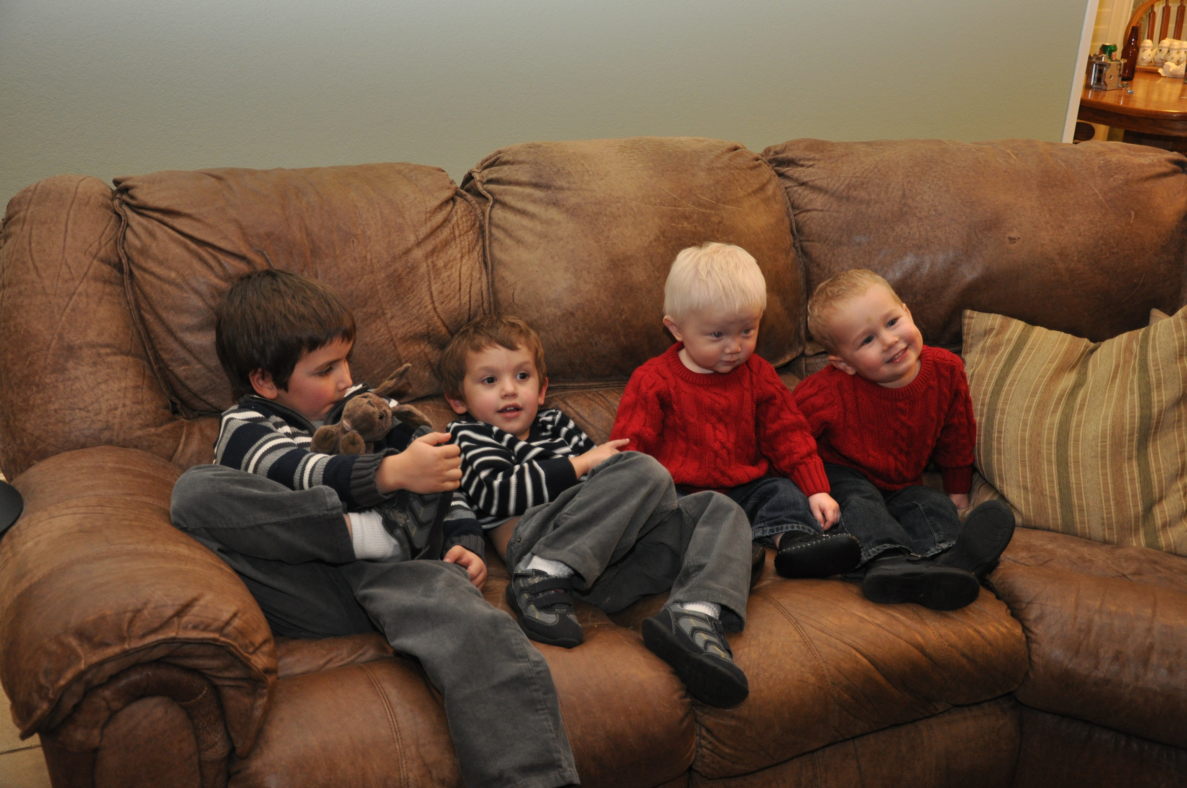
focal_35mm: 42
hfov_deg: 46.4
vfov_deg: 31.8
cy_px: 394
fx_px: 1383
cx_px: 594
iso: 800
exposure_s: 1/60
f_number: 4
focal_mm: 28
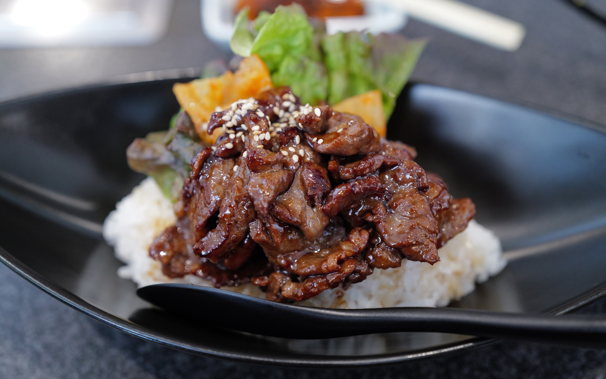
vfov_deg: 29.2
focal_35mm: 44
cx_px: 304
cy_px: 194
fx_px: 727
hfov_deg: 45.3
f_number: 2.8
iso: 4000
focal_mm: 43
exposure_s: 1/80
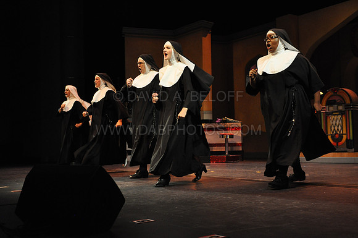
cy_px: 119
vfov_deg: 30.8
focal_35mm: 44
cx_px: 179
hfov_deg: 45.0
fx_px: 432
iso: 1600
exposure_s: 1/500
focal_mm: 29
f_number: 2.8
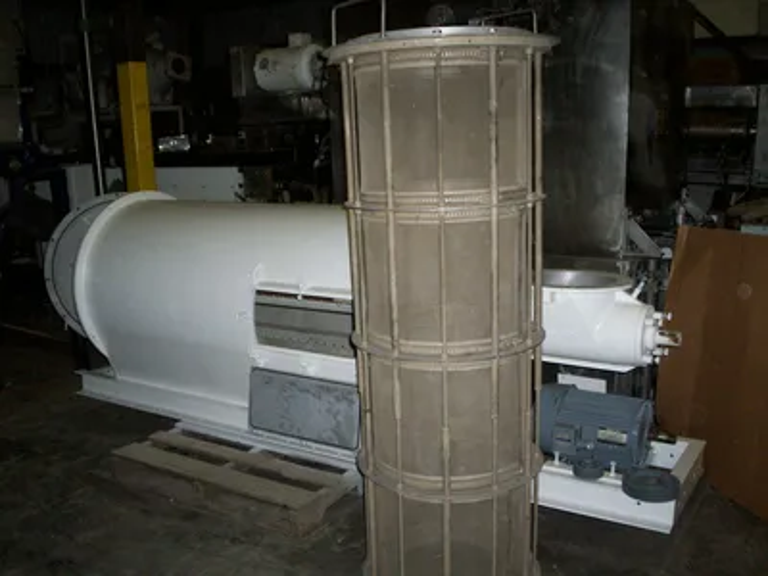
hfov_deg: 51.4
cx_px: 384
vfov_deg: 39.7
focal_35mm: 36
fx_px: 799
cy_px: 288
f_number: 4.5
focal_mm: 5.9
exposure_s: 1/64
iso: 140
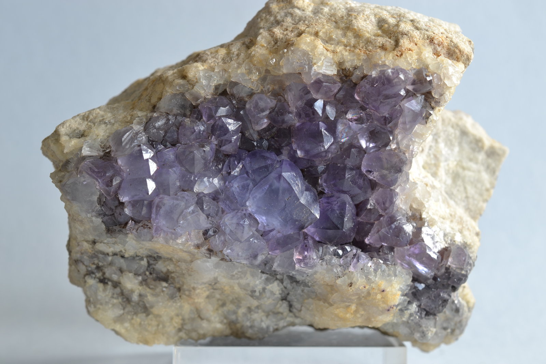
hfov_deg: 33.4
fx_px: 910
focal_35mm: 60
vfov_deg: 22.6
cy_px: 182
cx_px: 273
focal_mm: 40
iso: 100
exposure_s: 1/3
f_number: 10
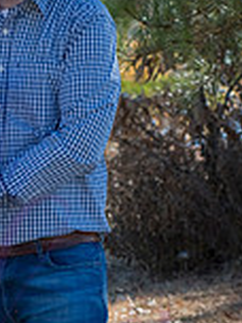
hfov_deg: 6.5
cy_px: 227
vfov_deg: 8.7
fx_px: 2125
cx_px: -55
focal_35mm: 228
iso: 400
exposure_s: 1/500
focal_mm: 80
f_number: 6.3
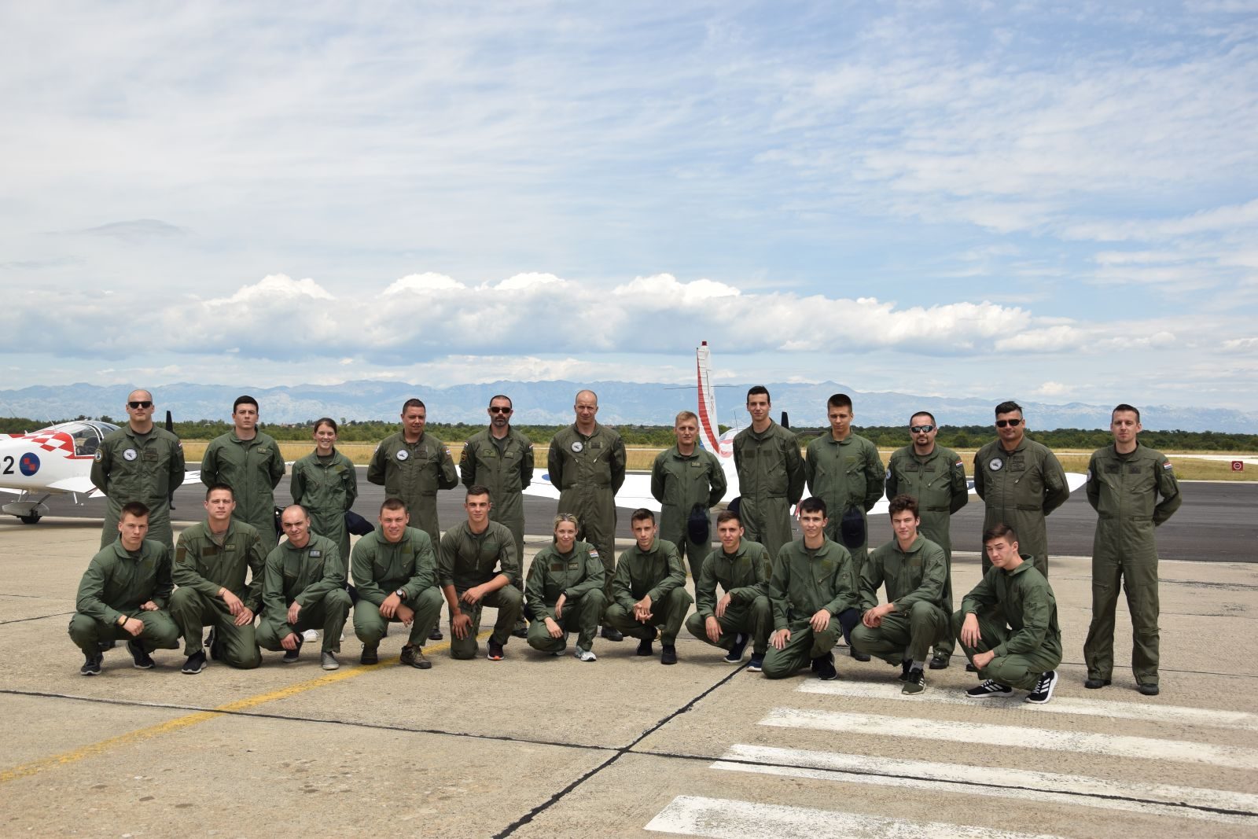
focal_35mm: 36
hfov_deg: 53.1
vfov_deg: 36.9
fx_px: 1258
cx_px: 629
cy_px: 420
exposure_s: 1/320
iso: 100
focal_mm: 24
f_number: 9
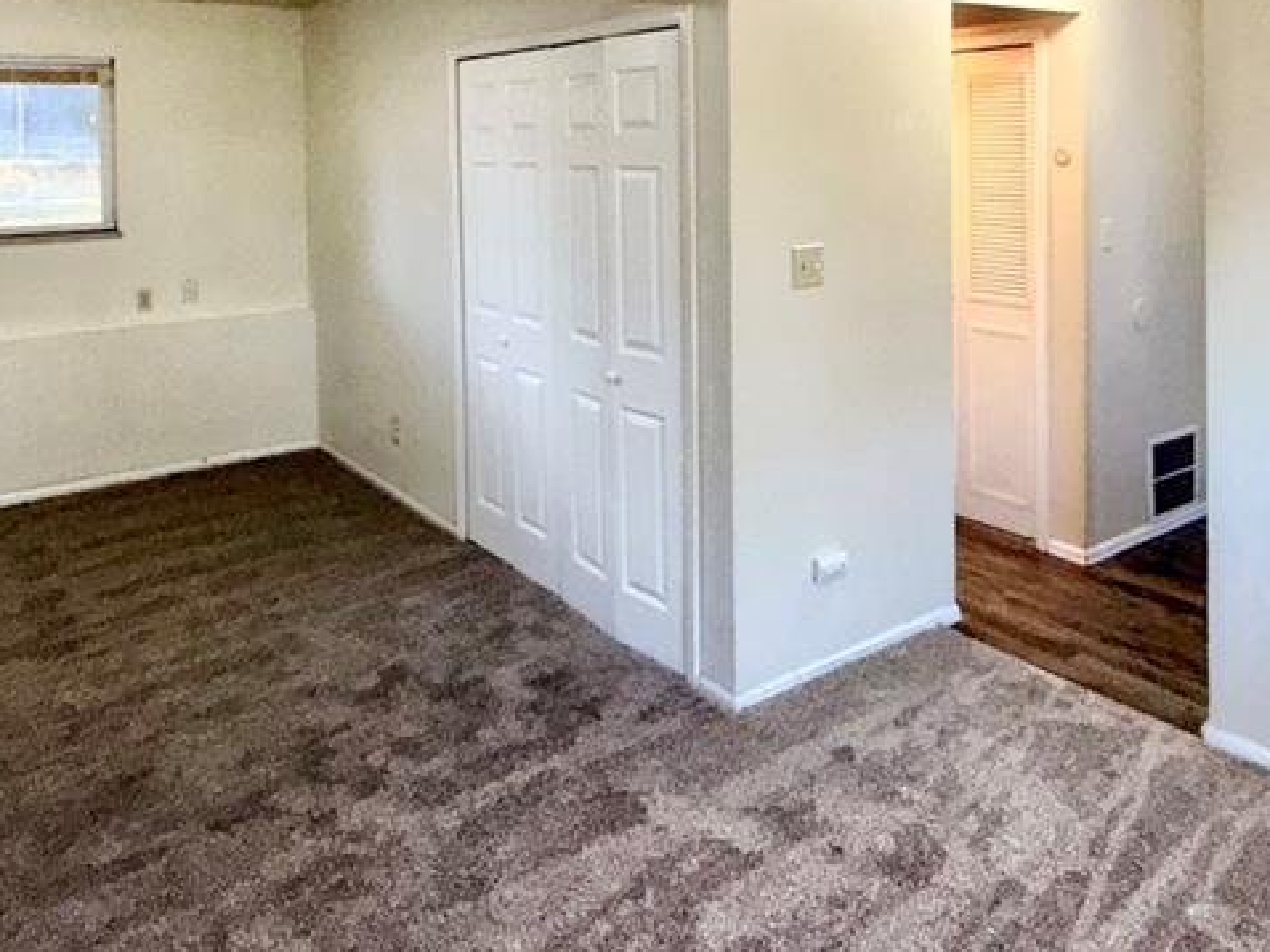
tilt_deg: -1.6
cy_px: 150
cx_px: 654
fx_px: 1100
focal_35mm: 30
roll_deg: +0.8
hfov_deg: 60.0
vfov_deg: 43.8
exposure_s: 1/120
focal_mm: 2.22
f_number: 2.2
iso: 500
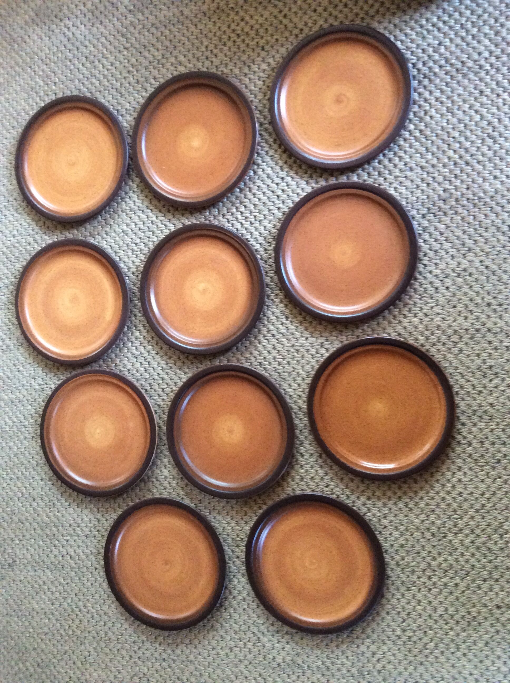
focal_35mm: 32
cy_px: 342
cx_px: 255
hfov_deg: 44.1
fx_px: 630
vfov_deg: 56.9
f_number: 2.4
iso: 320
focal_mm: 3.3
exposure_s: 1/25
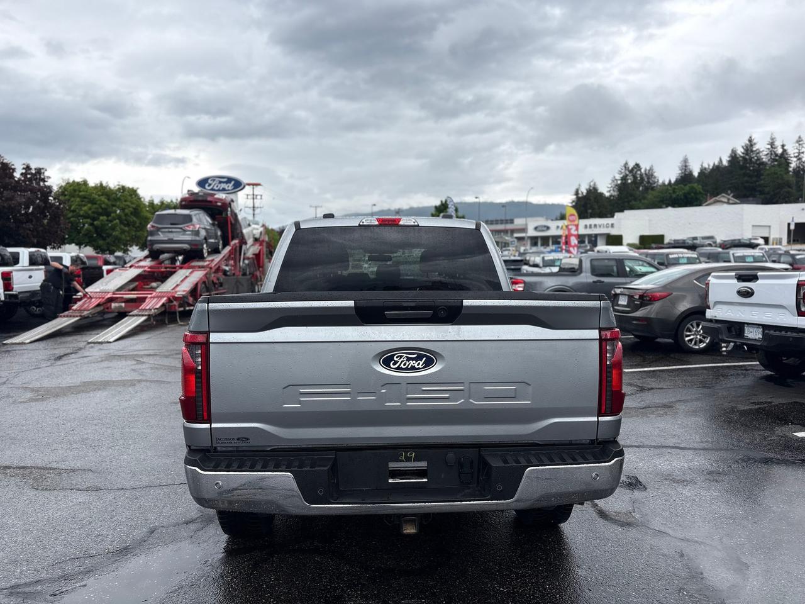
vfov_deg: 53.1
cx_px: 402
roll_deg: +0.7
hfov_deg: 67.3
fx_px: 605
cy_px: 302
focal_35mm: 26
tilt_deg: -2.0
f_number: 1.6
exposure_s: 1/801
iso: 50
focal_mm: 5.96
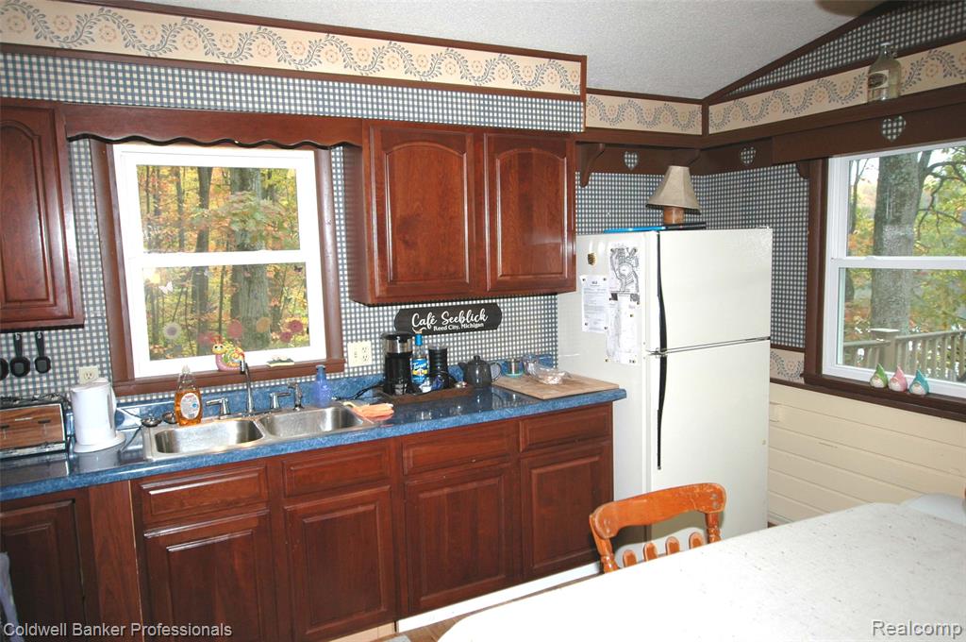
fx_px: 683
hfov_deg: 70.5
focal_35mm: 26
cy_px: 321
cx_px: 483
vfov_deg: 50.3
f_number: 4
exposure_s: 1/60
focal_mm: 17
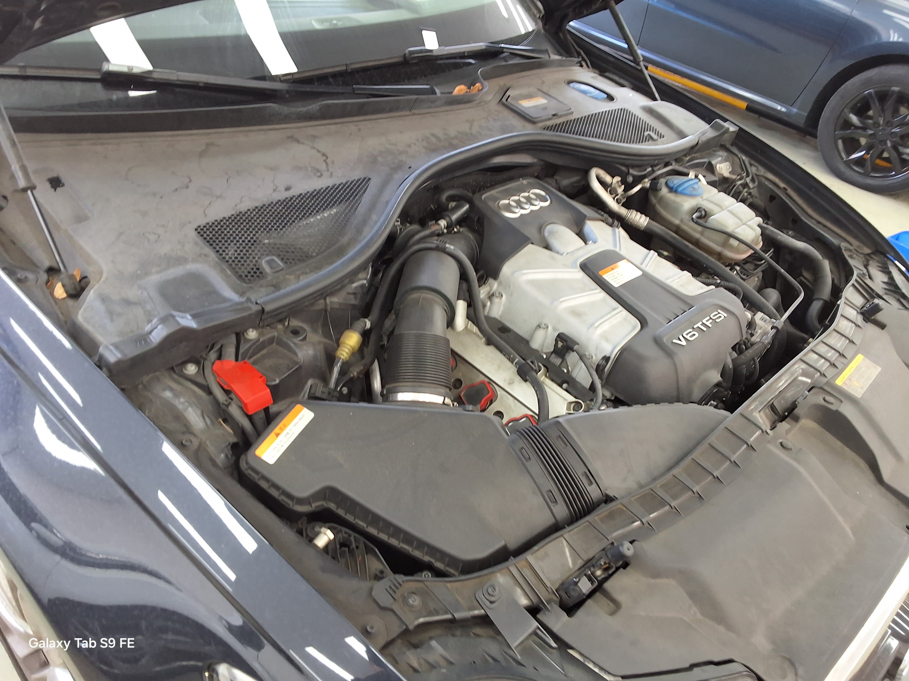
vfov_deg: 49.7
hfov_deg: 63.4
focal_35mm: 28
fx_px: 735
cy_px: 340
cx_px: 454
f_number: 1.9
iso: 80
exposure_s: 1/40
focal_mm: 2.91
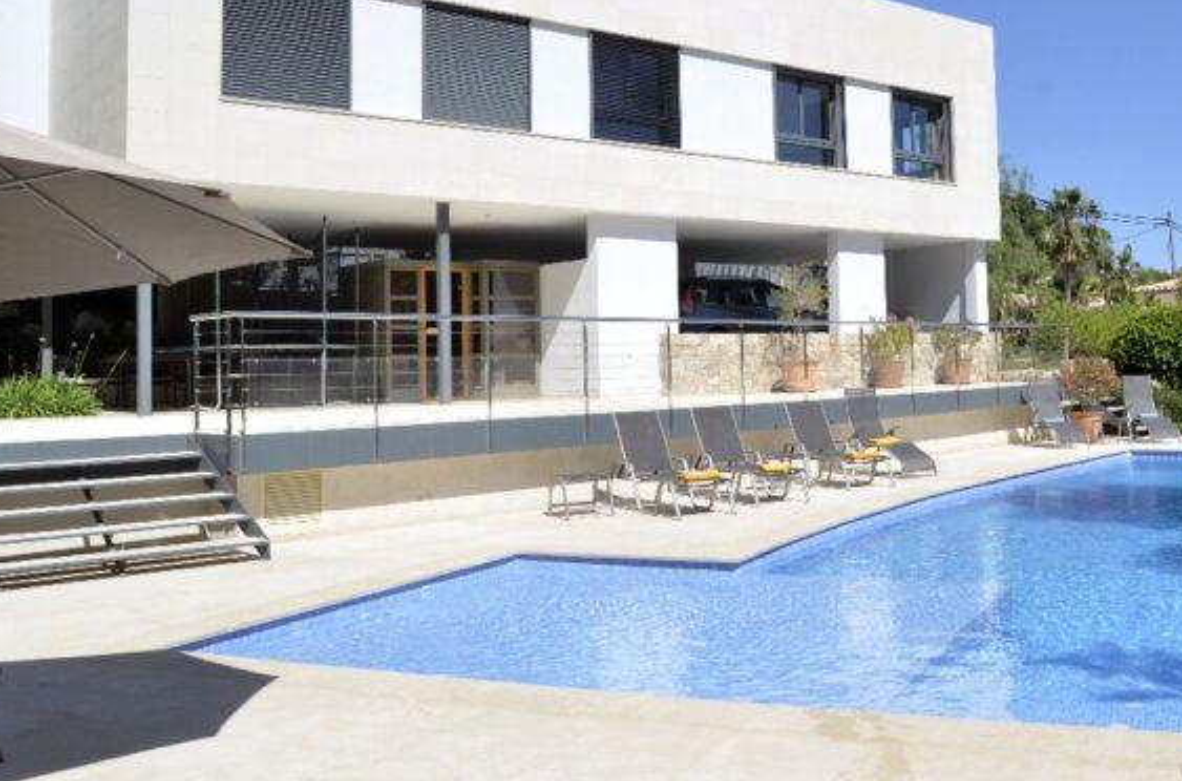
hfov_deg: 52.6
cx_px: 754
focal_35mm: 36
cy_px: 298
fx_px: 1179
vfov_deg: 36.5
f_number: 11
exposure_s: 1/400
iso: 320
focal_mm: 18
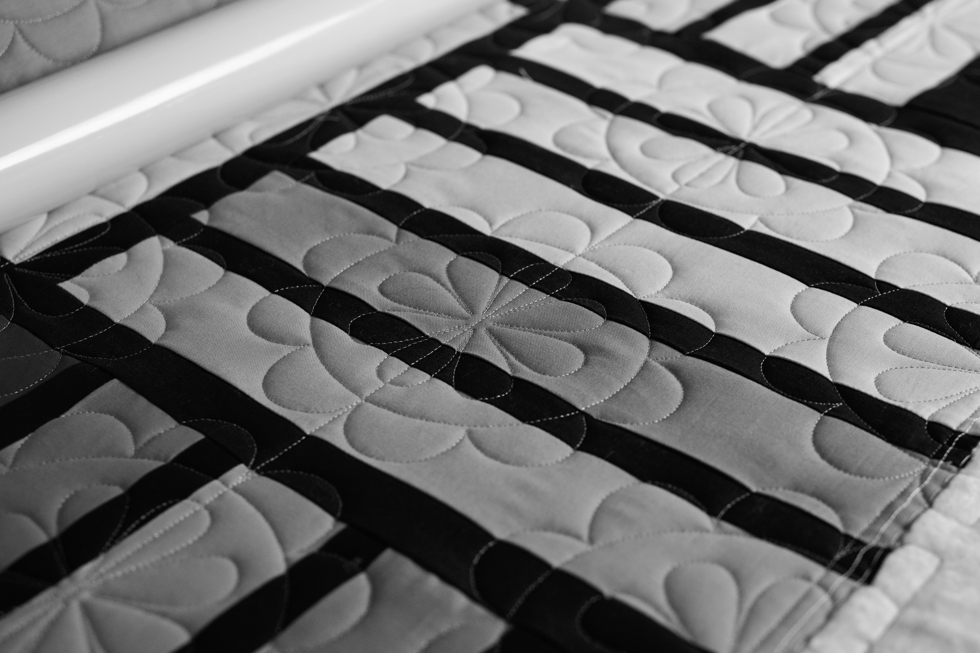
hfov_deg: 47.9
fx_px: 1102
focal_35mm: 40
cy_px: 326
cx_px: 490
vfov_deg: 33.0
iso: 400
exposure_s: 1/60
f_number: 2.8
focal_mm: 27
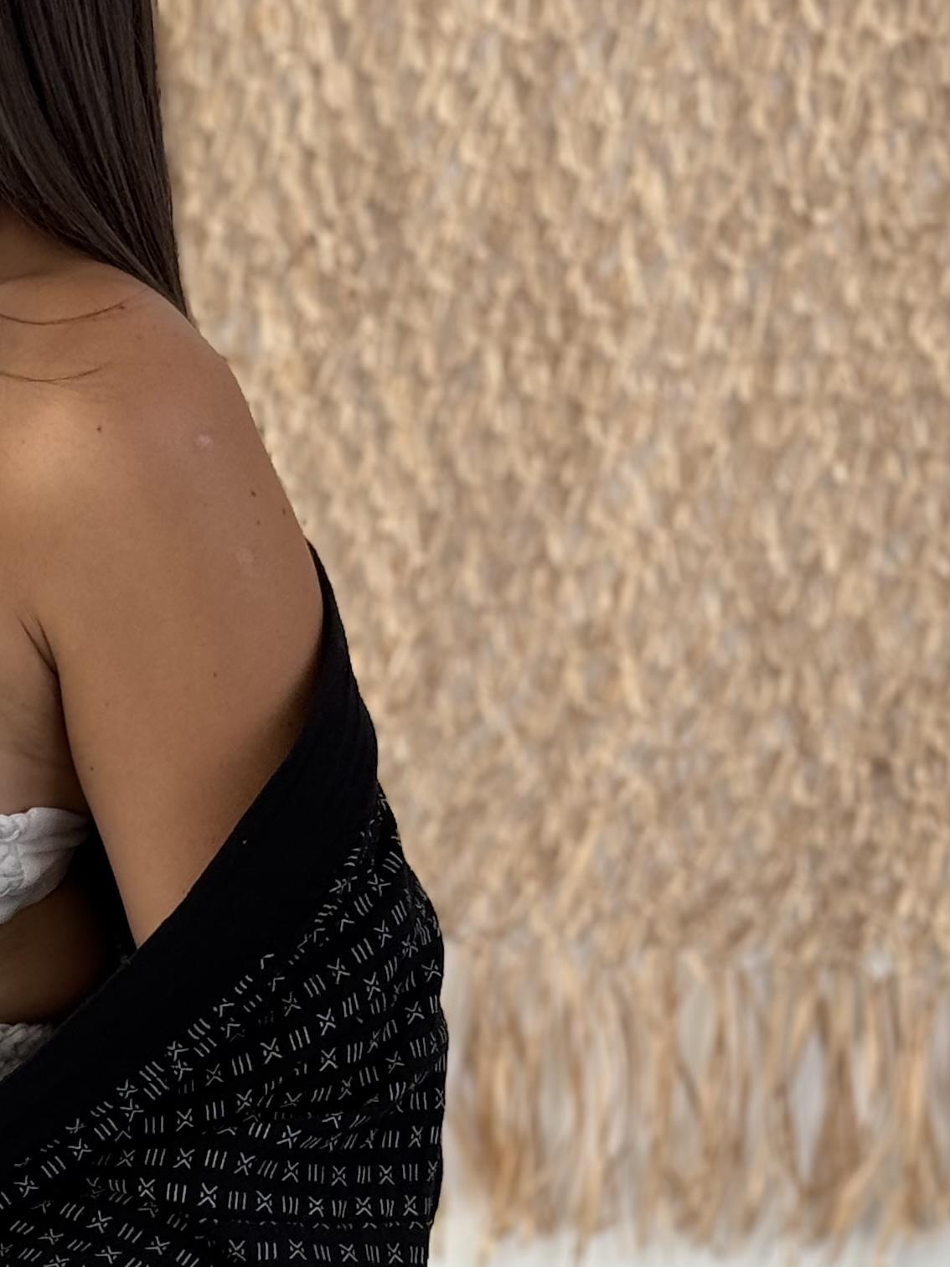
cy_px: 1463
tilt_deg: -14.3
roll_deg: -3.5
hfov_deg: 11.5
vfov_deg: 14.9
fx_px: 4684
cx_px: 168
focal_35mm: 128
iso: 64
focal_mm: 6.76
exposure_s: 1/163
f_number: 1.78
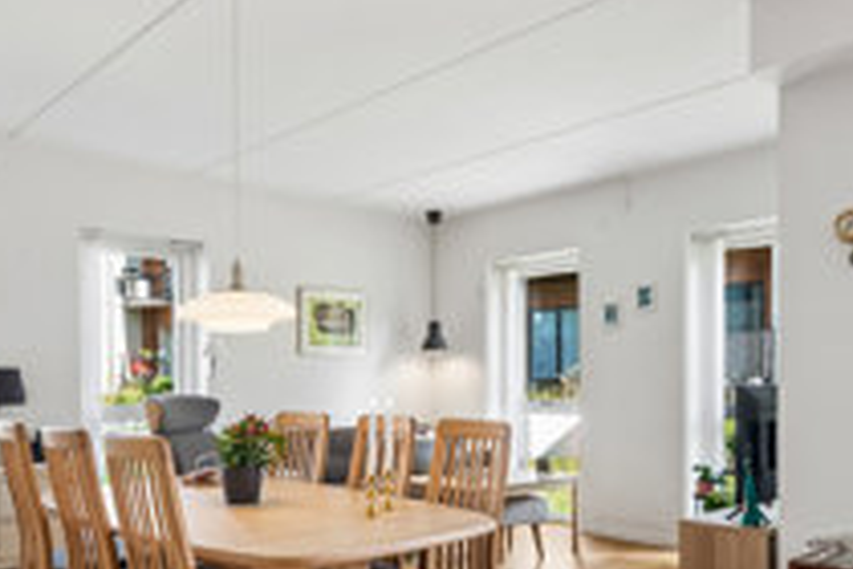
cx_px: 366
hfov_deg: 58.5
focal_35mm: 32
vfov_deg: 40.2
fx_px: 758
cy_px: 410
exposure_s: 1/20
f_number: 10
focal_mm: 14
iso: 250
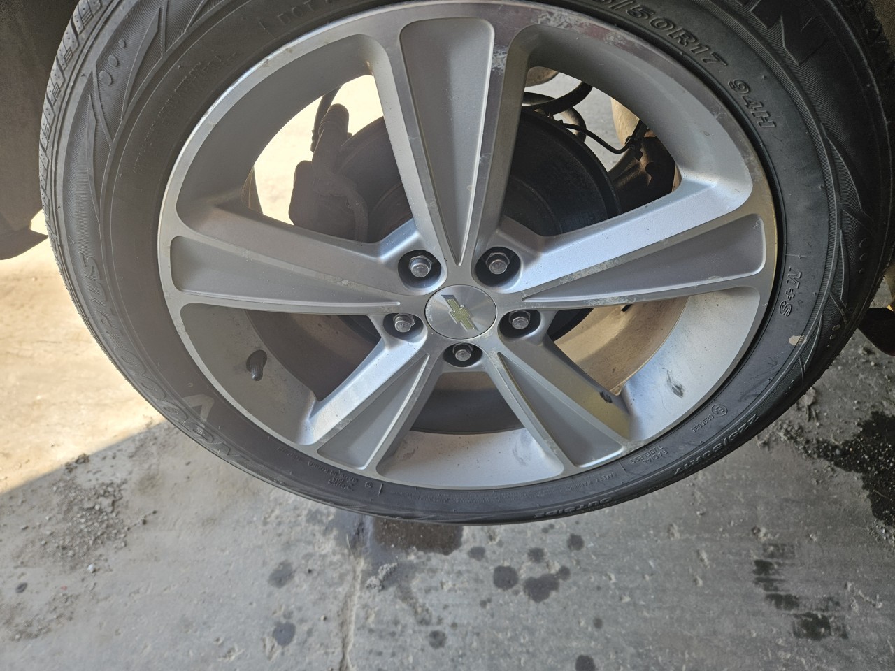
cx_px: 448
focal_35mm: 23
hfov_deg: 73.9
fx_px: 595
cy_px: 336
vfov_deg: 58.9
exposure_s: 1/180
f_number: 1.8
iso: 50
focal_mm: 5.4
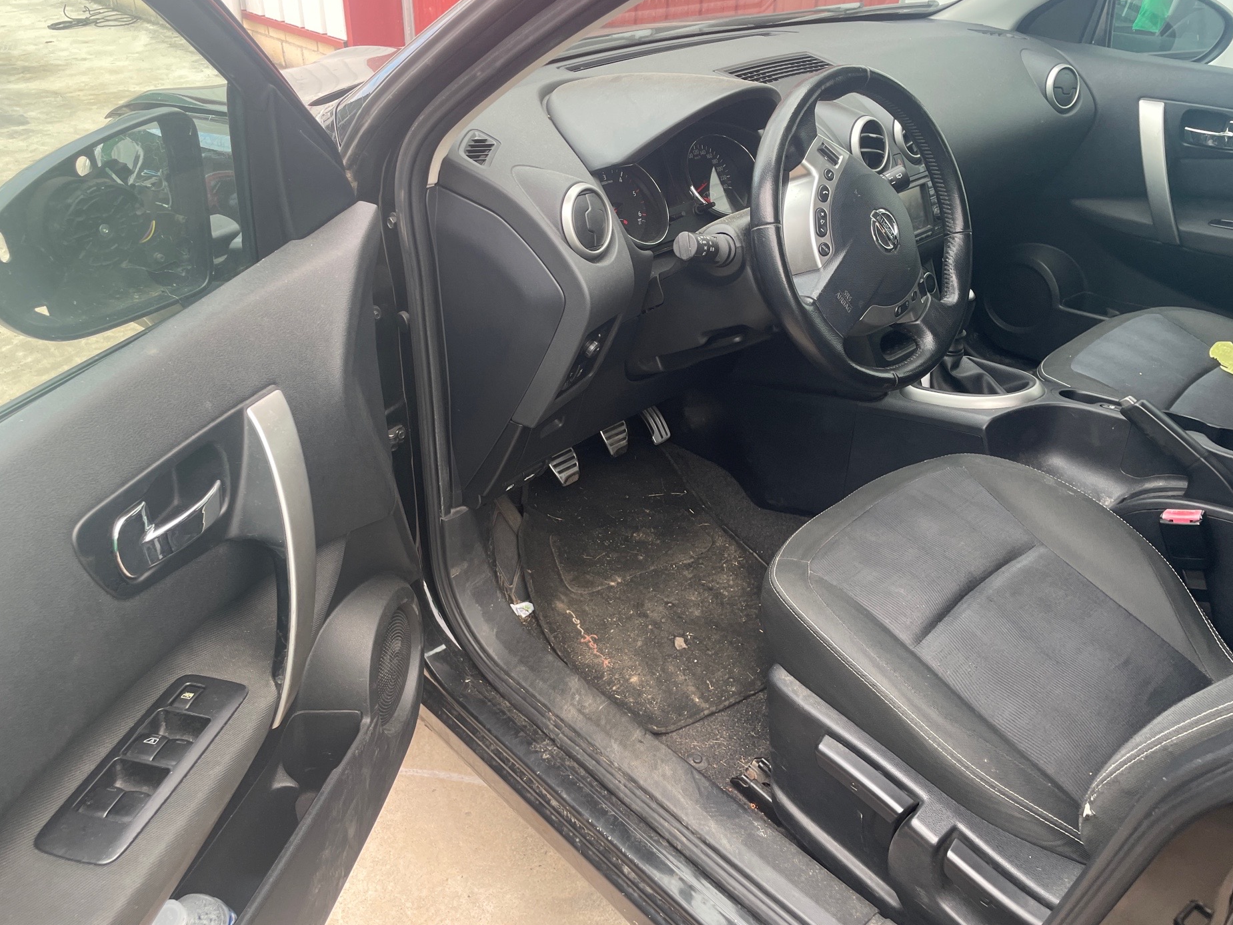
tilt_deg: -32.6
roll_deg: -2.3
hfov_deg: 65.3
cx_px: 608
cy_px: 451
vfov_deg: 51.4
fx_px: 962
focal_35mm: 27
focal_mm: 4.2
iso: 64
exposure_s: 1/121
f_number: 1.6
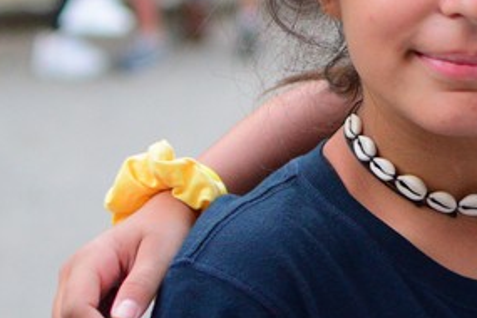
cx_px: 504
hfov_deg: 10.8
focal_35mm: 189
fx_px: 2501
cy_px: 156
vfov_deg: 7.3
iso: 1400
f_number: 1.8
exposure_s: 1/320
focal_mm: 35
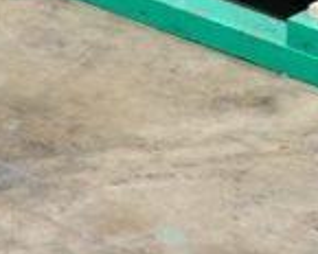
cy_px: -465
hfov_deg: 7.4
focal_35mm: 258
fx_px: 2428
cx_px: 360
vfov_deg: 5.7
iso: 400
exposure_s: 1/40
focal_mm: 14.4
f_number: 3.5
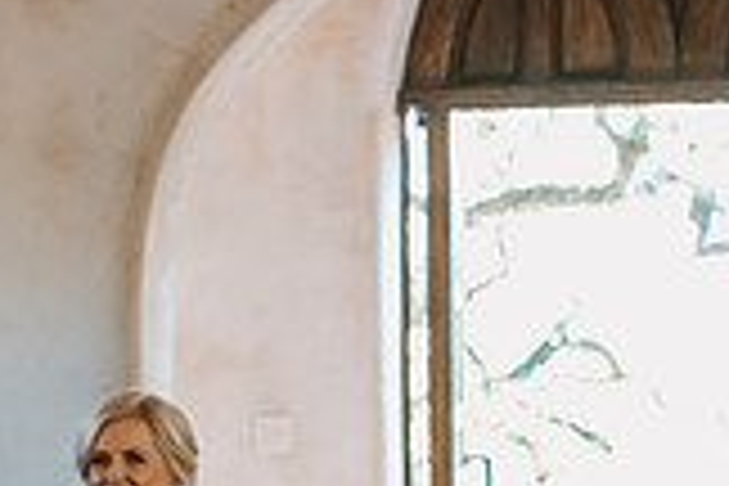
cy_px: 724
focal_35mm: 250
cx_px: -441
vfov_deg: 5.4
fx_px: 5062
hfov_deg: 8.0
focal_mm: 70
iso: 1600
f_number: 2.8
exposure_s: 1/160
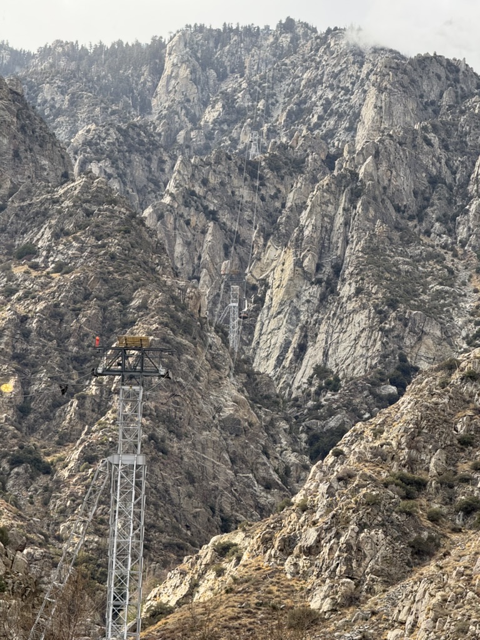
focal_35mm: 120
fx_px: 2219
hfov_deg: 12.3
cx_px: 240
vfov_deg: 16.4
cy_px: 320
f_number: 2.8
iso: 50
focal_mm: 15.66
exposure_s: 1/99
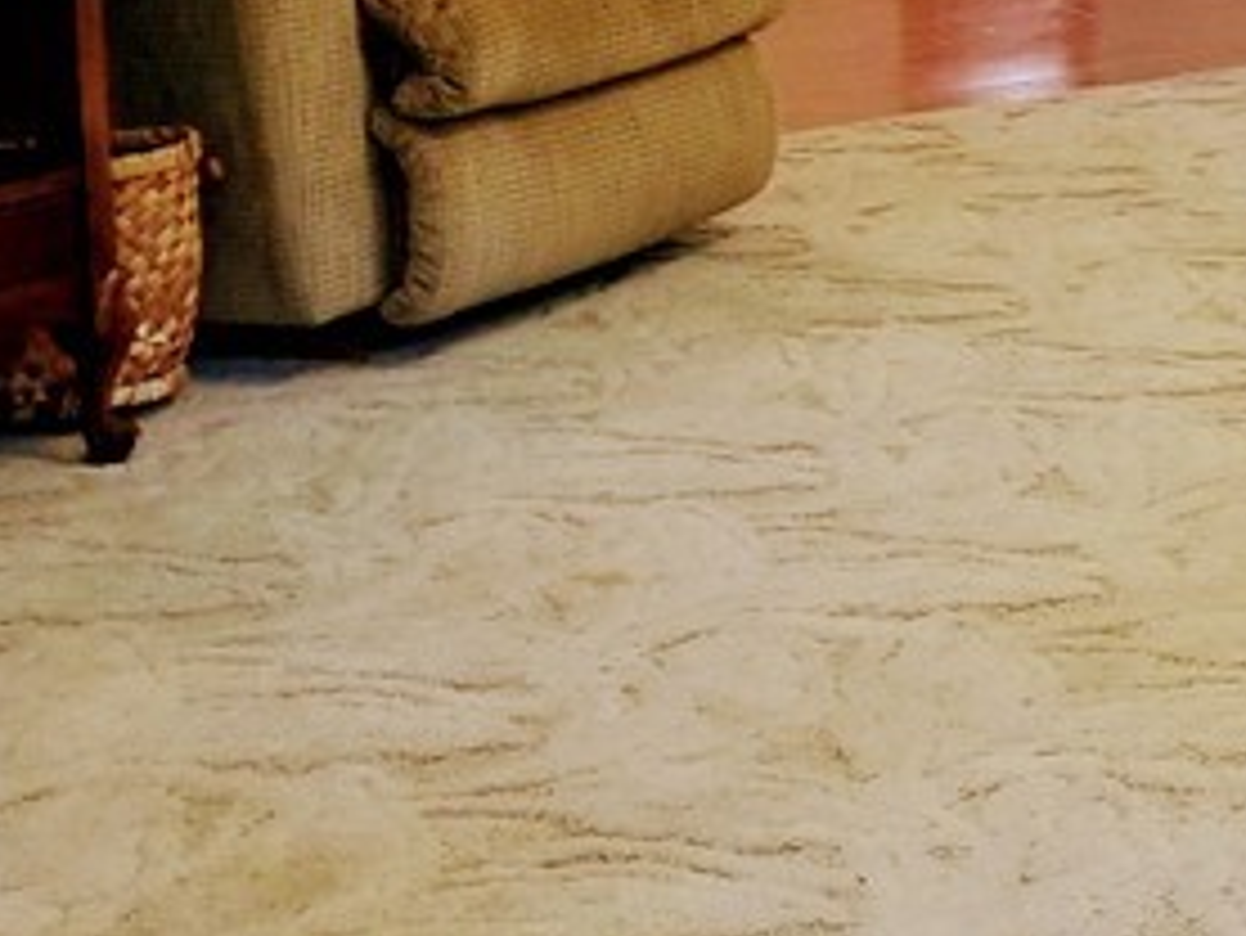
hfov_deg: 17.1
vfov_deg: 15.0
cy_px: -135
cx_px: 2182
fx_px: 3457
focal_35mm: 96
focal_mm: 4.25
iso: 200
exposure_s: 1/30
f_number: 1.7
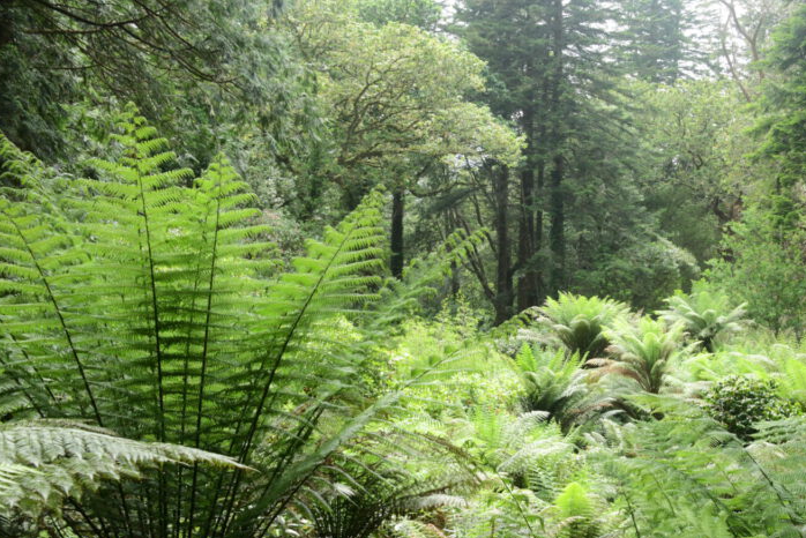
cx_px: 562
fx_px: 1478
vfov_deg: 20.6
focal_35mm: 66
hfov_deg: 30.2
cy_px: 357
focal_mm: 45
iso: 1250
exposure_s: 1/100
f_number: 16
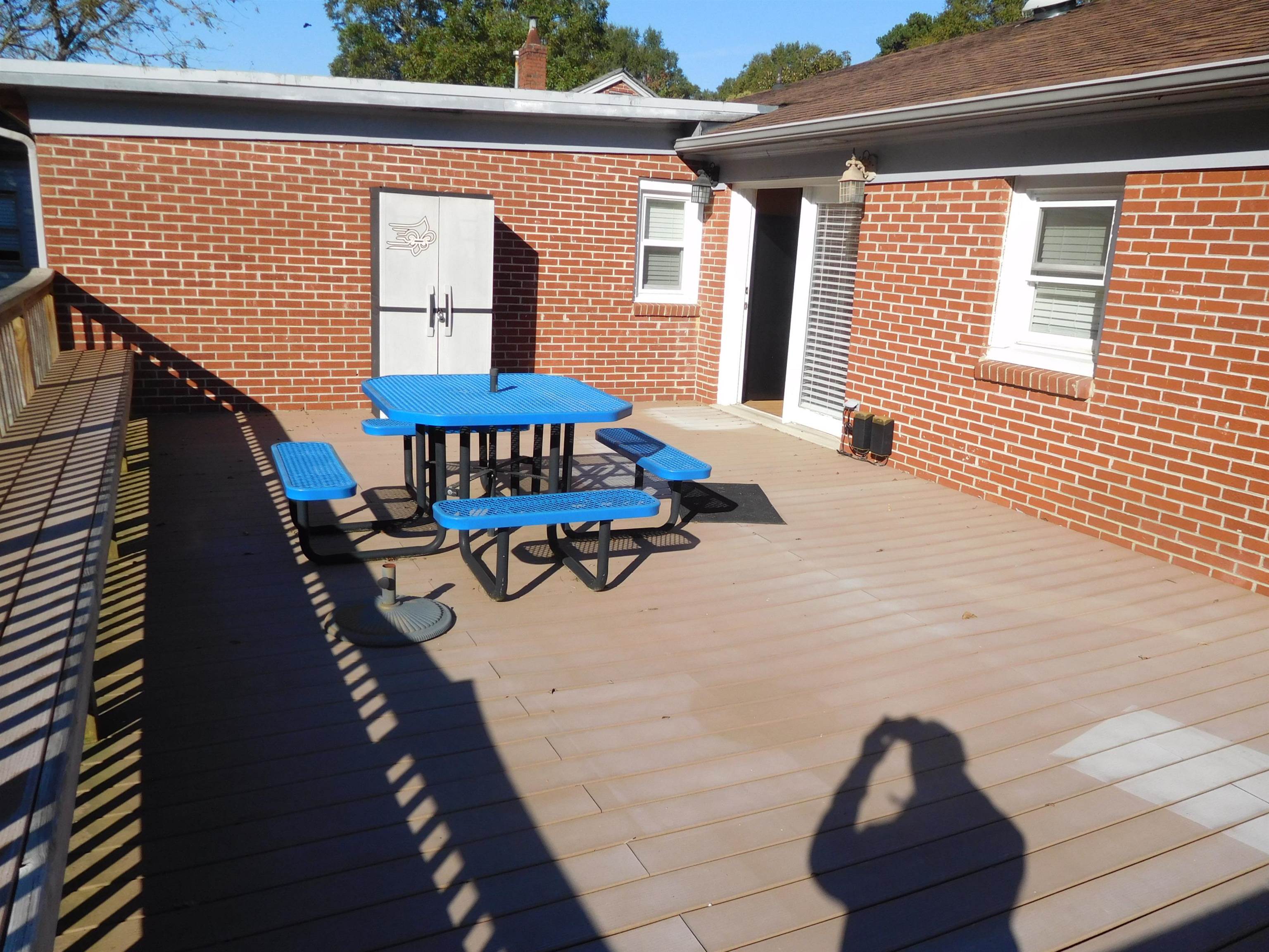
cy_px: 476
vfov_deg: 54.9
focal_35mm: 25
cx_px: 634
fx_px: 916
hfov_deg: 69.4
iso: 125
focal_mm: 4.5
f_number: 3.4
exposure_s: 1/1250
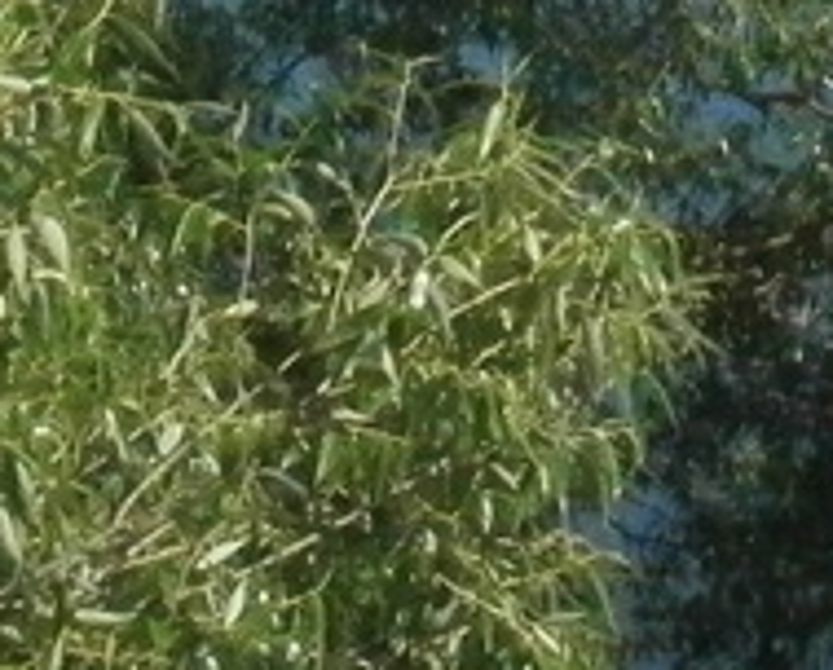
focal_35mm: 371
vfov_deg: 4.1
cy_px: -630
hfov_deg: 5.2
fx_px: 9165
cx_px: 718
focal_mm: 10.7
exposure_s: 1/800
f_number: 11
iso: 800
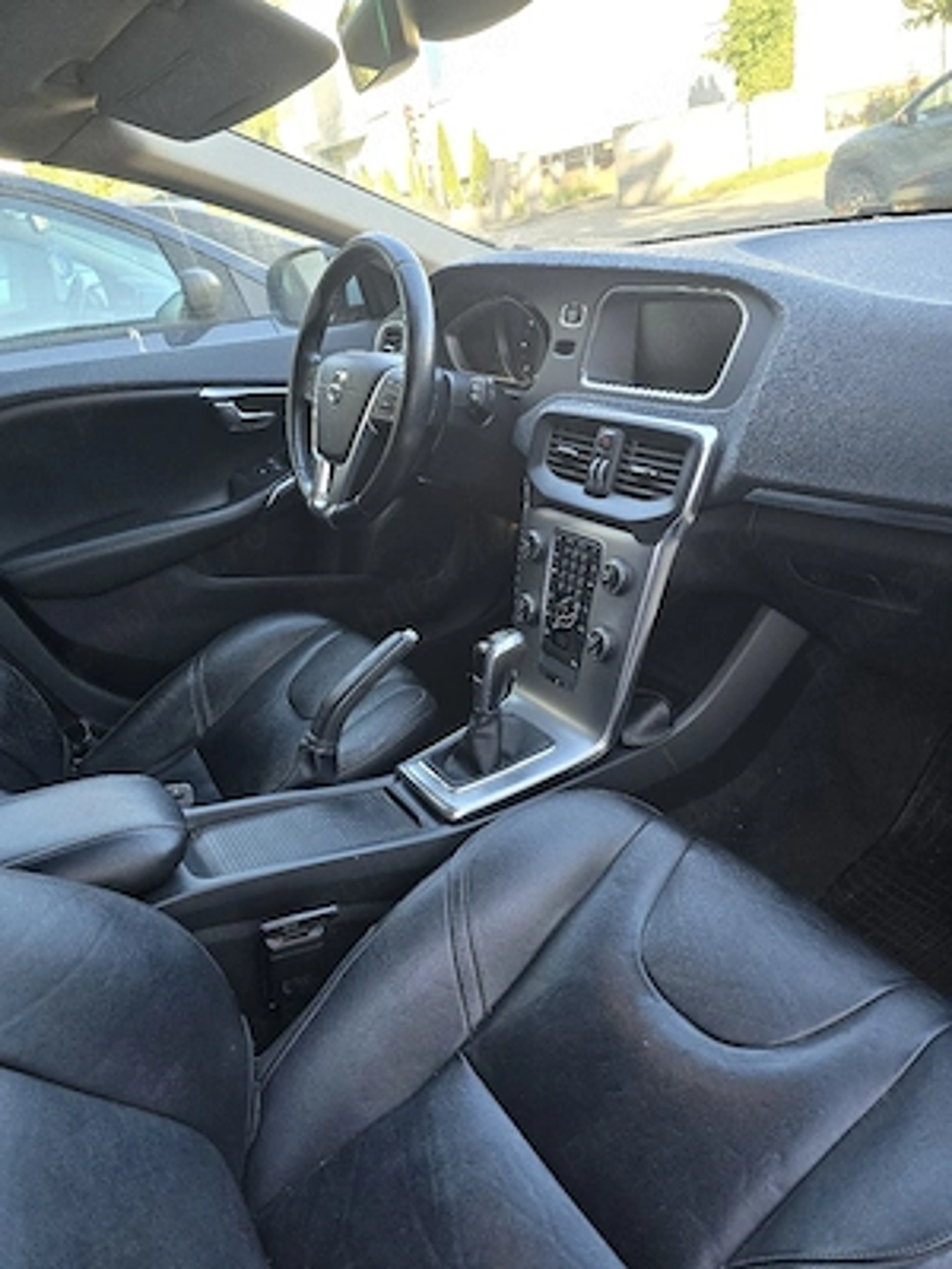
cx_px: 476
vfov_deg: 73.9
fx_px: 843
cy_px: 634
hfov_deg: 58.9
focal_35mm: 23
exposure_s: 1/182
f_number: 1.7
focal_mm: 6.3
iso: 200
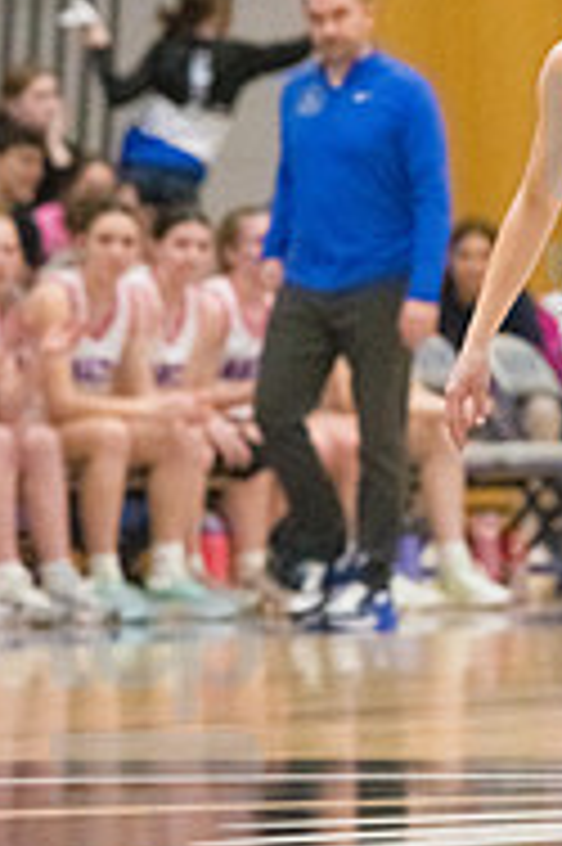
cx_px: 652
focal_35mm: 479
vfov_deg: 4.3
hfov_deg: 2.9
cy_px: 198
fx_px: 11236
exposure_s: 1/1600
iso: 10000
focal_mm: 200
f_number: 4.5
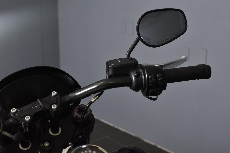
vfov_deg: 25.7
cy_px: 76
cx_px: 115
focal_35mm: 52
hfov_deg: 37.9
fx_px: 335
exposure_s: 1/160
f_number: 4.5
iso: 800
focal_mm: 35
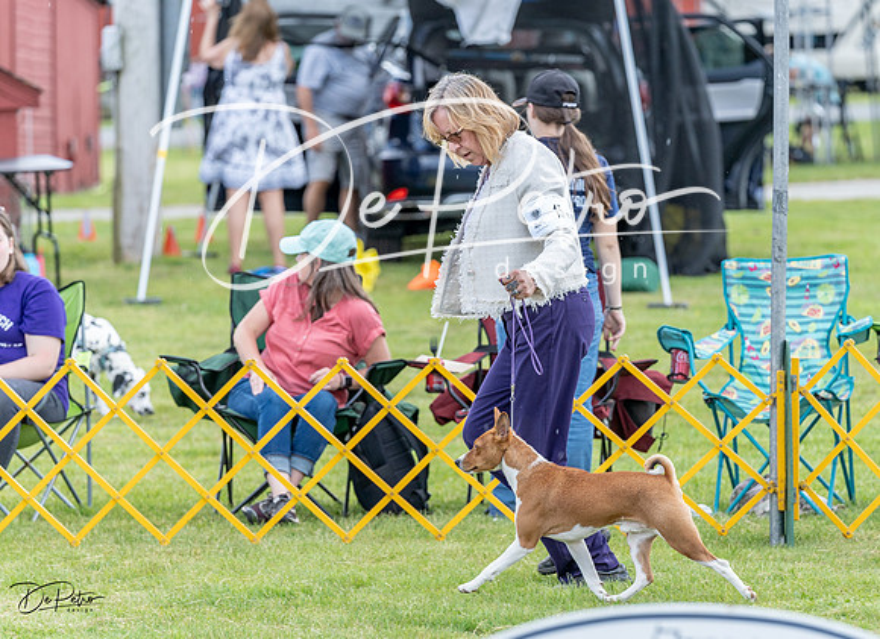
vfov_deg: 7.0
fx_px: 5235
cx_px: 499
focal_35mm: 208
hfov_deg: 9.6
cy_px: 362
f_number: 4
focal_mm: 170
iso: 400
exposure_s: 1/640
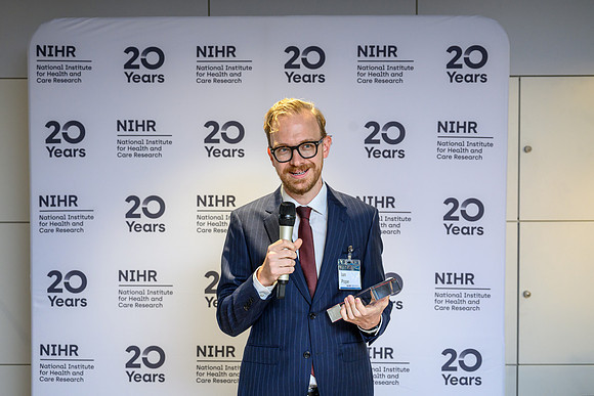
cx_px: 297
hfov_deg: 39.8
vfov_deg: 27.2
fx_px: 820
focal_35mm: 50
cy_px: 198
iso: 2500
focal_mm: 49
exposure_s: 1/200
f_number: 4.5
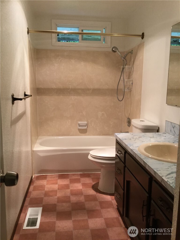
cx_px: 90
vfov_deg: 58.4
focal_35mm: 31
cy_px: 120
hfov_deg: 45.4
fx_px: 215
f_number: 2.4
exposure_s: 1/30
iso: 64
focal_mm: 3.3
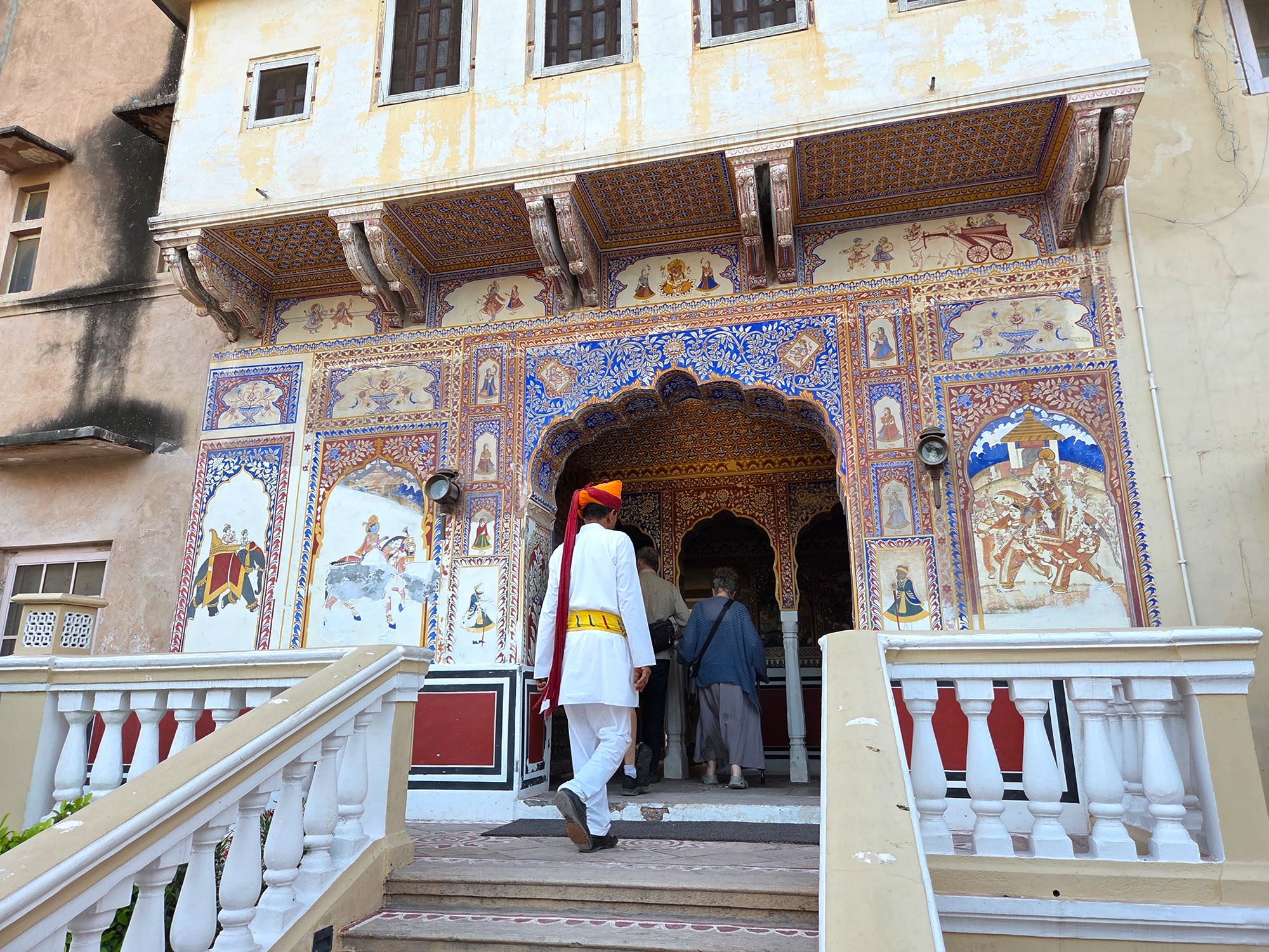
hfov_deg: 73.9
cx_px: 634
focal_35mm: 23
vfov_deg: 58.9
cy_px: 476
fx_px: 843
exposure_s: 1/180
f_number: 1.8
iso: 64
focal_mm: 5.4
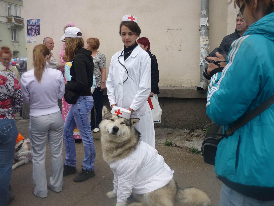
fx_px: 261
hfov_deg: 55.4
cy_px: 103
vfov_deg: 42.9
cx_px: 137
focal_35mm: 33
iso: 100
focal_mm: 5.5
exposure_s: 1/125
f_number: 8
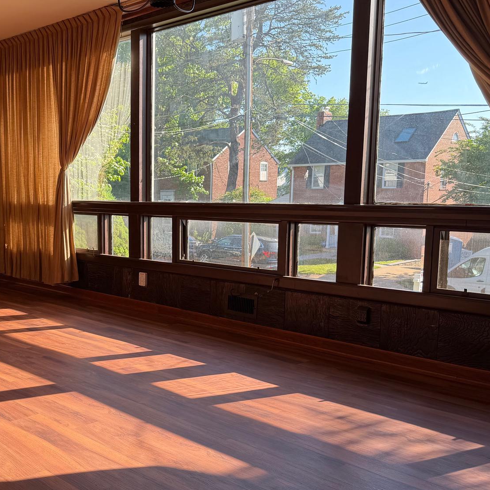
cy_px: 278
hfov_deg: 41.8
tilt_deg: -8.0
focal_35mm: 39
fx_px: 625
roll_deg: +0.1
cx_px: 135
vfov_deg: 42.7
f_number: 1.78
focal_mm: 6.76
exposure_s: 1/551
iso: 80
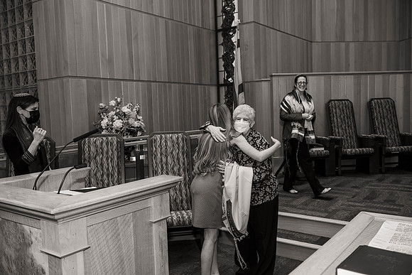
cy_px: 138
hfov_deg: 58.7
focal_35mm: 32
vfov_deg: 41.1
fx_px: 366
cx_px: 206
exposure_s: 1/200
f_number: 4
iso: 640
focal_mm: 32
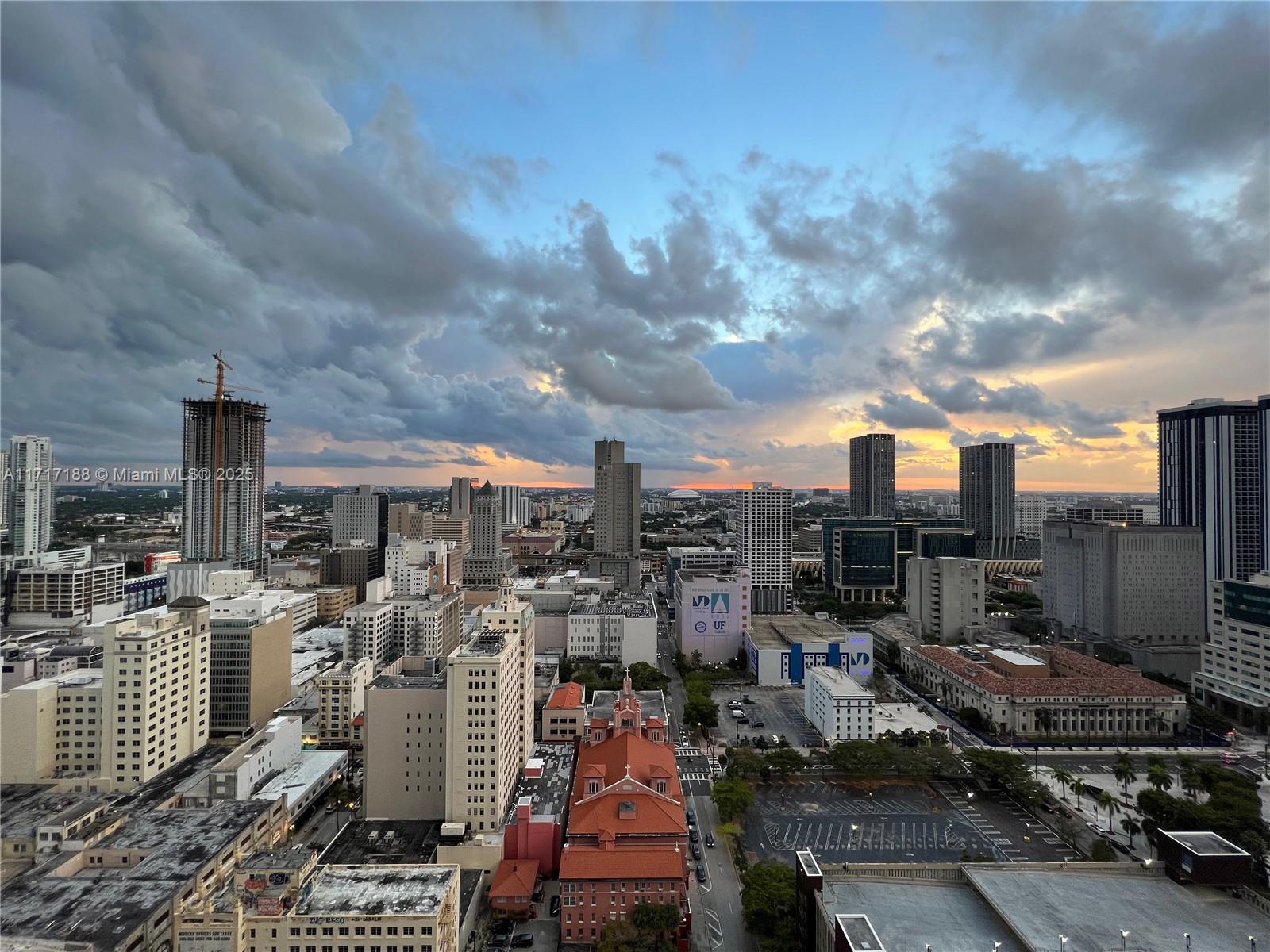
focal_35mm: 13
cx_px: 635
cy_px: 476
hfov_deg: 106.2
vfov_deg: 89.9
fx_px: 477
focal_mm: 1.57
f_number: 1.8
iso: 64
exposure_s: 1/121
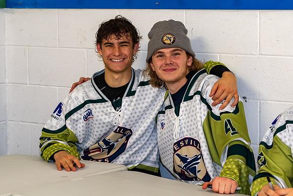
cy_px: 82
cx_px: 151
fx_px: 1087
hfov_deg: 15.3
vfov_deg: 10.3
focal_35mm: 134
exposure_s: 1/160
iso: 1250
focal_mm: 65
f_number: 3.5
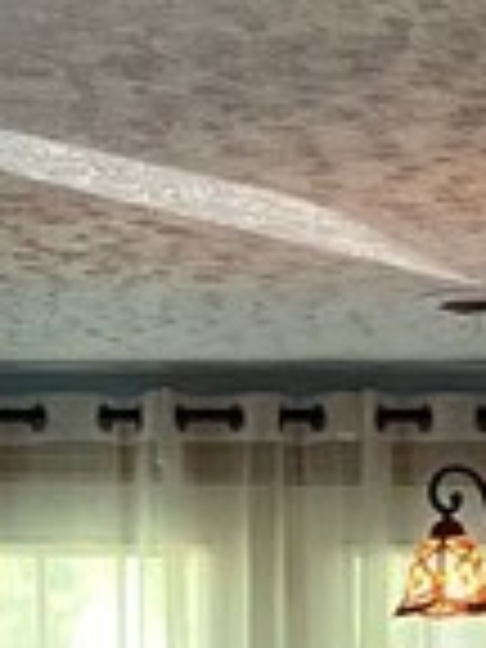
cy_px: 1836
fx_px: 3463
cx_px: 306
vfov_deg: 9.0
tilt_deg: -16.1
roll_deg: -0.1
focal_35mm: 185
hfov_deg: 8.0
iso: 400
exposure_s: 1/60
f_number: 1.8
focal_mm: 4.25
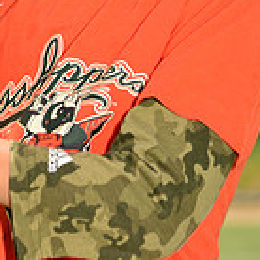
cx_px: 89
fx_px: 5150
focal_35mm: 606
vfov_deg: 2.9
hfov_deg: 2.9
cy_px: -68
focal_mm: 170
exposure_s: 1/250
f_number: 13
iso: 160
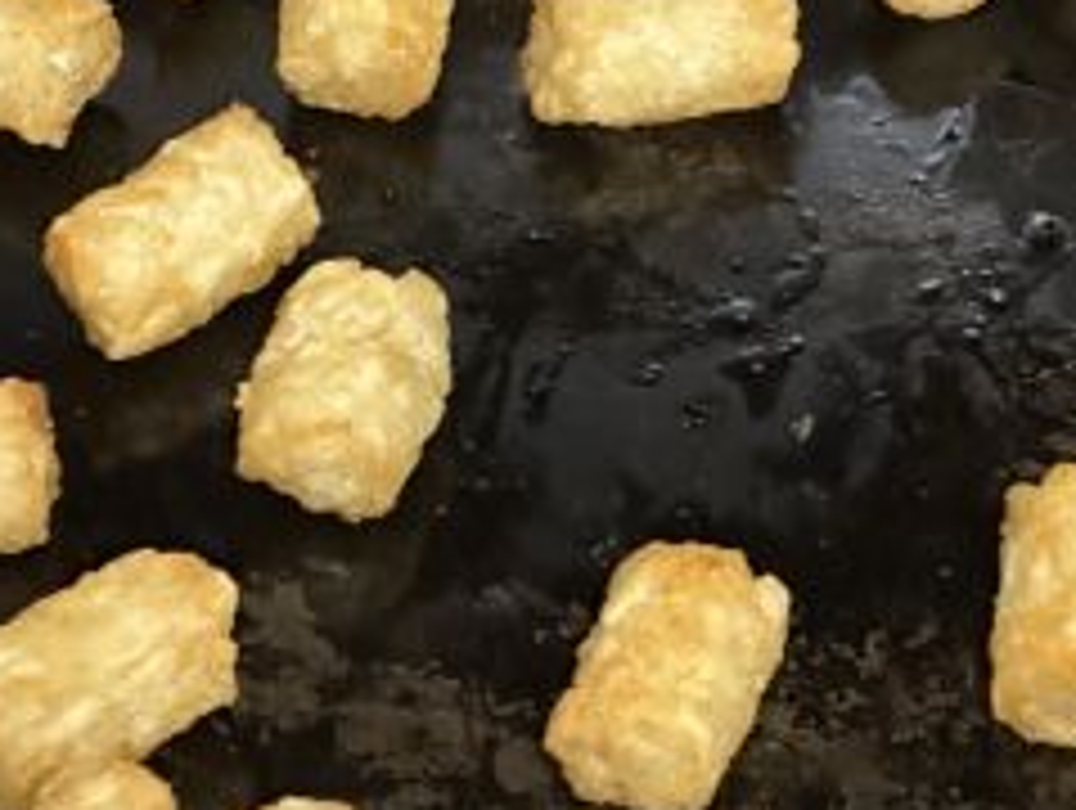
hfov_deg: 10.2
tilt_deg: -43.4
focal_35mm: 193
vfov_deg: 7.7
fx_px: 6008
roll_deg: +2.4
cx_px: 441
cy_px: -108
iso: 800
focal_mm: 9
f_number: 2.8
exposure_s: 1/34
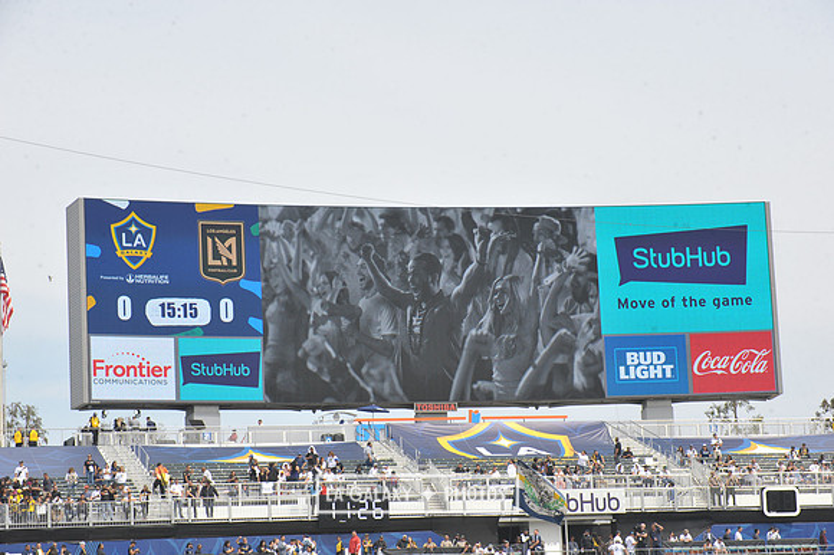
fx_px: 2686
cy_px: 278
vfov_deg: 11.8
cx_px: 417
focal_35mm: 116
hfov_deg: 17.7
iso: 500
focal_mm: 116
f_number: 13
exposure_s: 1/640
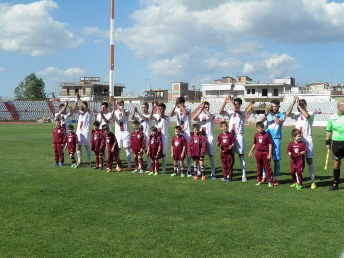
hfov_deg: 42.9
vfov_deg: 32.9
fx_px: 437
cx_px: 172
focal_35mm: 44
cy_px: 129
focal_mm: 7.9
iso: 50
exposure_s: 1/320
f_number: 6
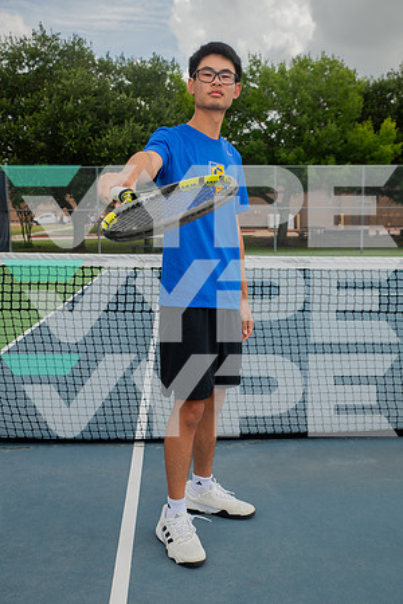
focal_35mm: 38
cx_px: 202
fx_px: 638
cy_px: 302
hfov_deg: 35.1
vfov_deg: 50.7
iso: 100
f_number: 6.3
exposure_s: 1/320
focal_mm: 38
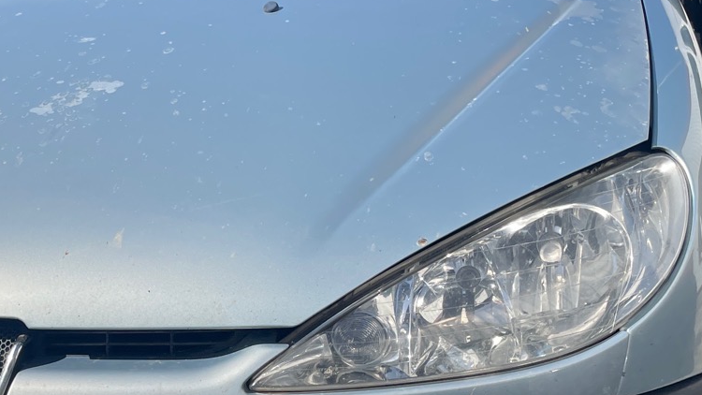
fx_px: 1266
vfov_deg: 17.6
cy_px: 288
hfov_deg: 30.5
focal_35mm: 68
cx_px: 181
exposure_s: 1/3509
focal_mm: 4.2
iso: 32
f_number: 1.6
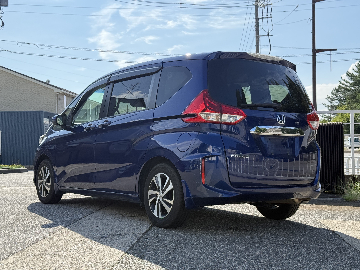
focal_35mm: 48
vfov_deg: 30.3
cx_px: 180
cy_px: 135
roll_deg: +1.2
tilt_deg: +1.7
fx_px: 499
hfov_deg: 39.7
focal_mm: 6.76
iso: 100
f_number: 1.78
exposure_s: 1/2342
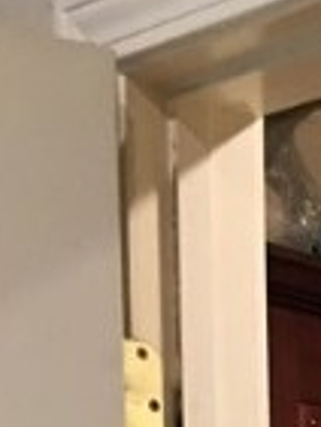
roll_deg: -1.6
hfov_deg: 8.5
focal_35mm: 158
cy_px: 1069
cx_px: 802
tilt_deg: -6.2
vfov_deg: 10.5
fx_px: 1951
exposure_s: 1/15
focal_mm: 4.15
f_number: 2.2
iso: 50
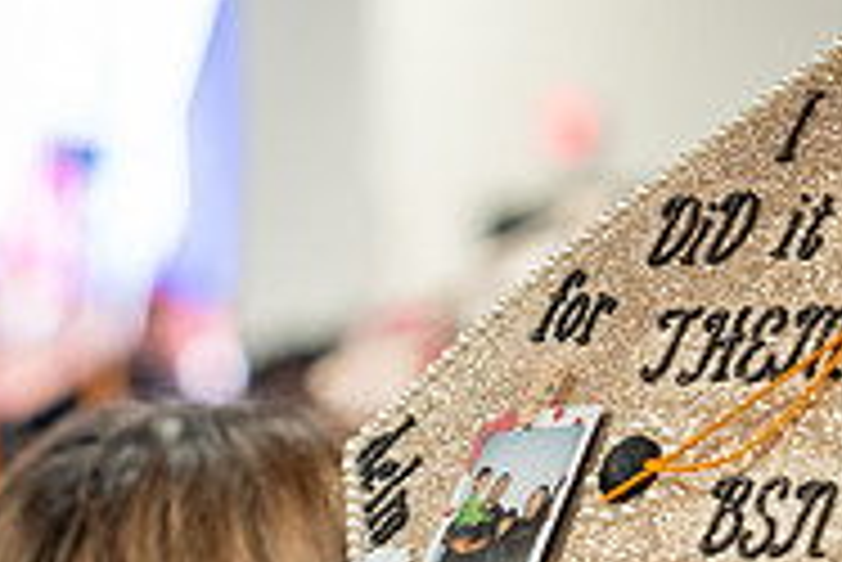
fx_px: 6086
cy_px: 568
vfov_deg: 5.3
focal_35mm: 260
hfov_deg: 7.9
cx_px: 327
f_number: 2.8
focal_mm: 70
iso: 2000
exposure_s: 1/160
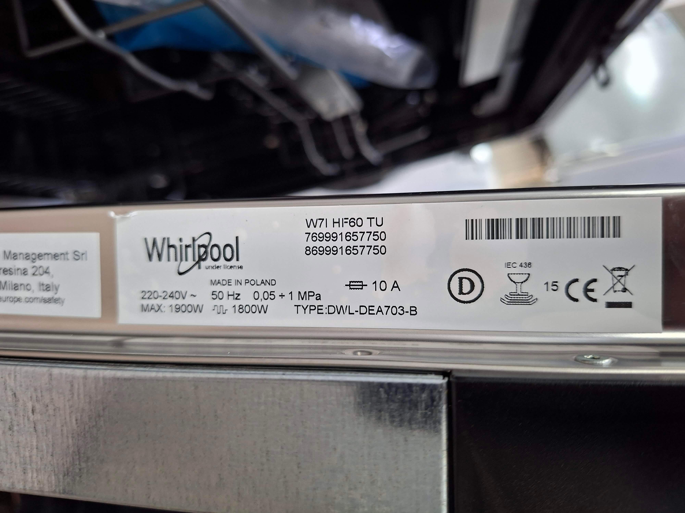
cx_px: 342
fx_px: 455
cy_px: 256
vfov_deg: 58.9
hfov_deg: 73.9
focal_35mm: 23
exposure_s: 1/50
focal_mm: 5.54
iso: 250
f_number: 1.8
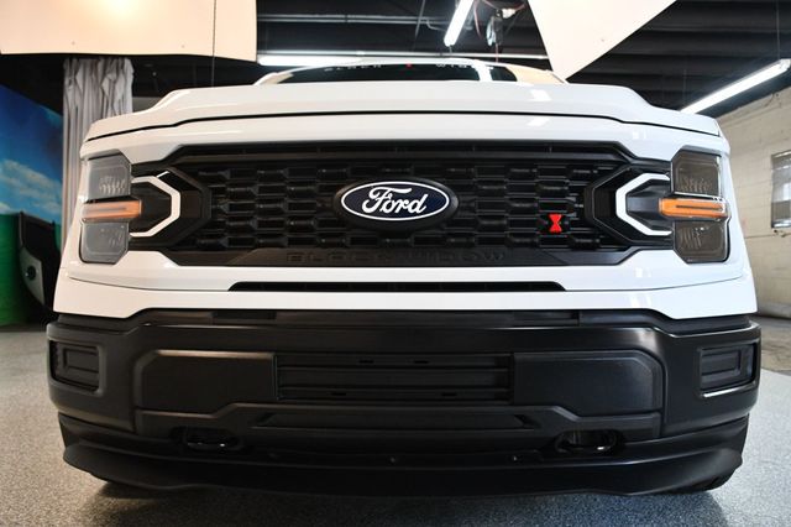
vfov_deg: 38.8
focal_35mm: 34
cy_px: 264
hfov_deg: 55.8
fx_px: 747
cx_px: 396
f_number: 3.8
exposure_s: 1/125
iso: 1800
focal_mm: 23
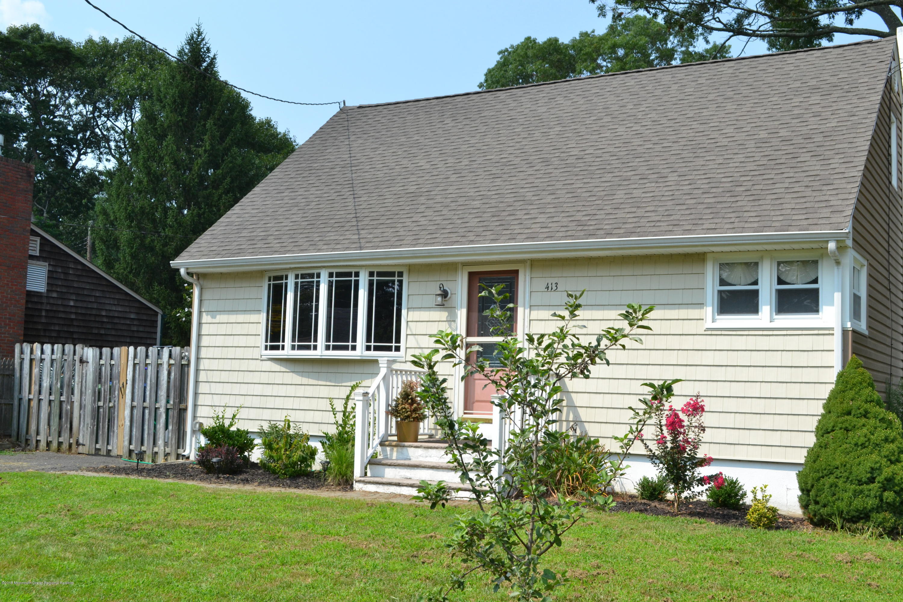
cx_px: 452
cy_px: 301
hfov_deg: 49.6
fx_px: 978
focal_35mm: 39
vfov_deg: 34.2
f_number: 11
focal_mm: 26
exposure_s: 1/400
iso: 400
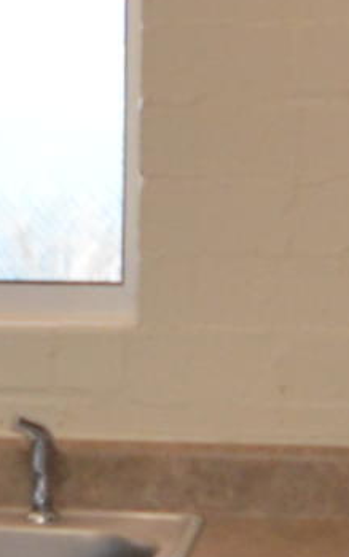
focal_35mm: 131
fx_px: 1992
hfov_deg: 9.5
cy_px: 380
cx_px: -296
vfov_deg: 15.9
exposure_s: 1/60
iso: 400
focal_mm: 10
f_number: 3.5
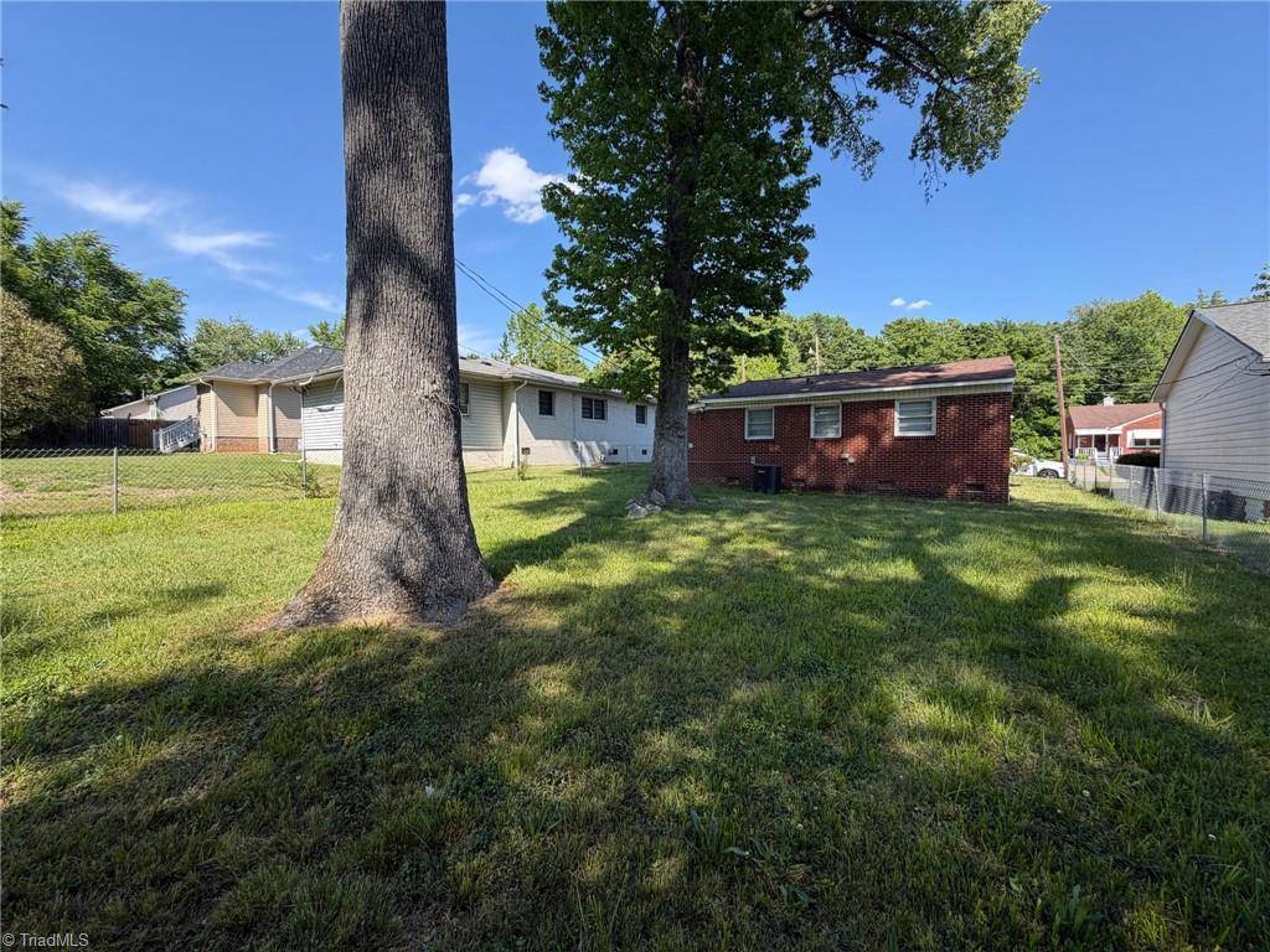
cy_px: 476
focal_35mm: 14
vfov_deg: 85.7
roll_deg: +0.8
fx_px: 514
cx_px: 635
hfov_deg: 102.1
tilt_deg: -2.0
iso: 40
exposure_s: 1/554
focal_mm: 2.22
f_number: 2.2
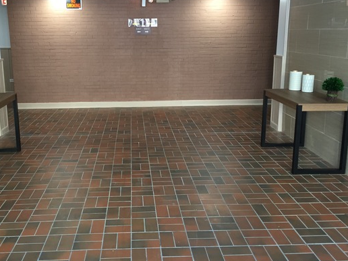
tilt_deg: -10.9
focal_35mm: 36
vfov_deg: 39.5
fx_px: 362
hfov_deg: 51.1
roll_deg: +0.5
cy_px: 103
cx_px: 144
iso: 100
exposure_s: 1/30
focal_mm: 4.15
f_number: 2.2
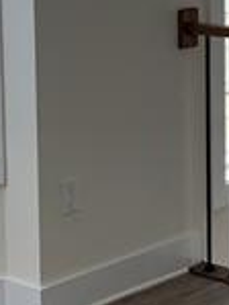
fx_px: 1180
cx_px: 108
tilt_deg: -6.6
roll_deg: +0.8
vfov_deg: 14.5
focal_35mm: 134
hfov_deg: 11.1
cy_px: 27
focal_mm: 4.25
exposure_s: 1/125
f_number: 1.8
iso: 25
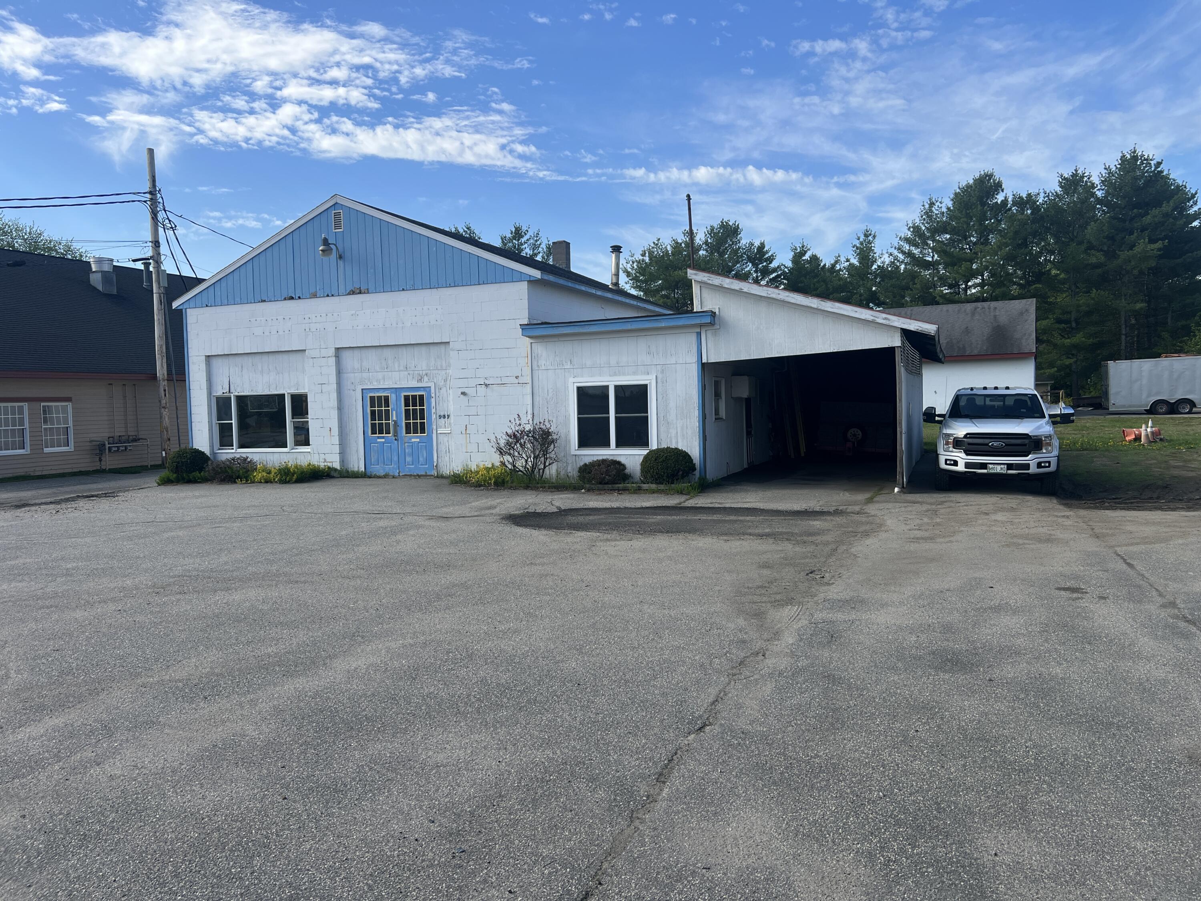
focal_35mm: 26
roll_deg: +1.4
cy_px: 450
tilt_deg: -2.8
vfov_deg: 53.1
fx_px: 902
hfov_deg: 67.3
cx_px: 600
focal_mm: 5.7
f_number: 1.5
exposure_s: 1/2994
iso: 50
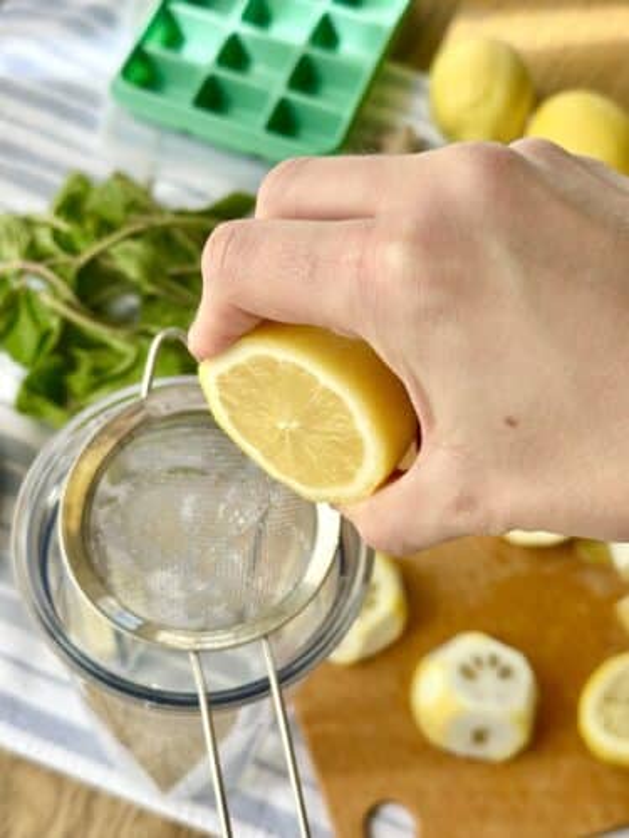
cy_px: 419
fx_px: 1163
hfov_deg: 30.3
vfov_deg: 39.7
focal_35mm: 48
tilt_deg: -61.1
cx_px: 314
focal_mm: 6.86
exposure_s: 1/740
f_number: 1.78
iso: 80
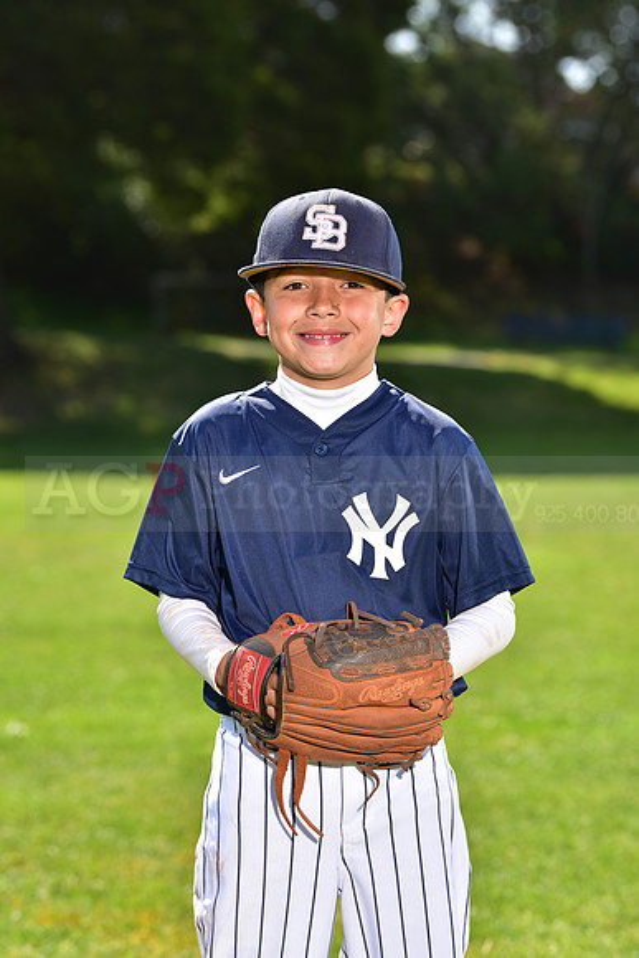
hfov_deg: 10.6
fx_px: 3459
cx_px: 320
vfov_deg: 15.8
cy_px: 479
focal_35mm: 130
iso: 100
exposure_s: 1/250
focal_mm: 130
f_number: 5.6
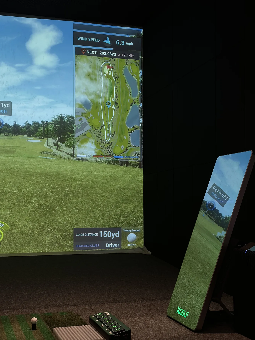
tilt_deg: +1.9
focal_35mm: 59
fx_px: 580
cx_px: 154
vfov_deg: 32.7
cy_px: 180
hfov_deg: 24.8
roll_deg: +0.4
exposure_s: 1/60
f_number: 1.78
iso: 160
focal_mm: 6.86
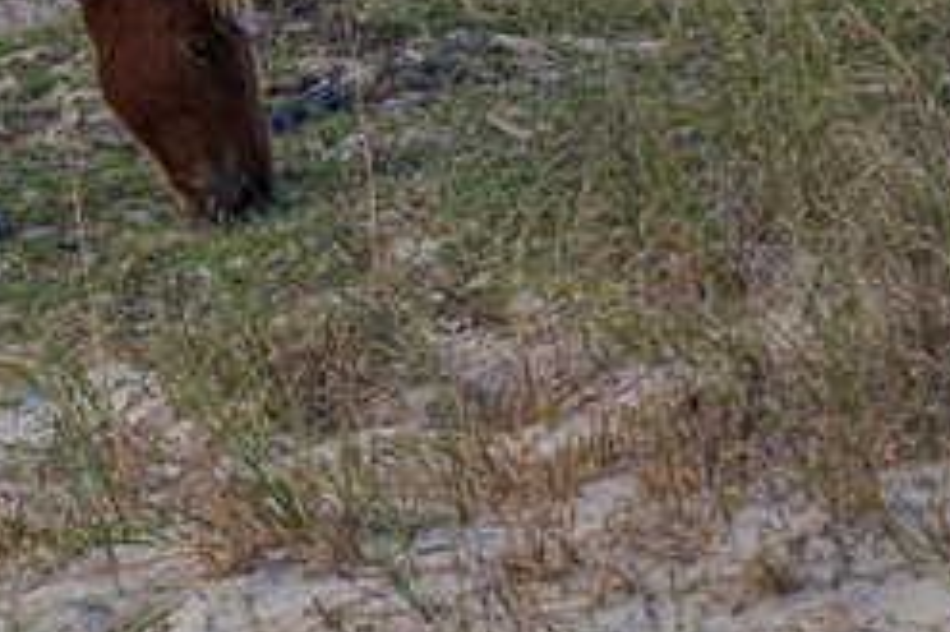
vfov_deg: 1.2
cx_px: -251
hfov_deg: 1.8
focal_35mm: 1162
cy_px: -84
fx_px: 30642
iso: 4000
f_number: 11
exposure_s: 1/8000
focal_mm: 400
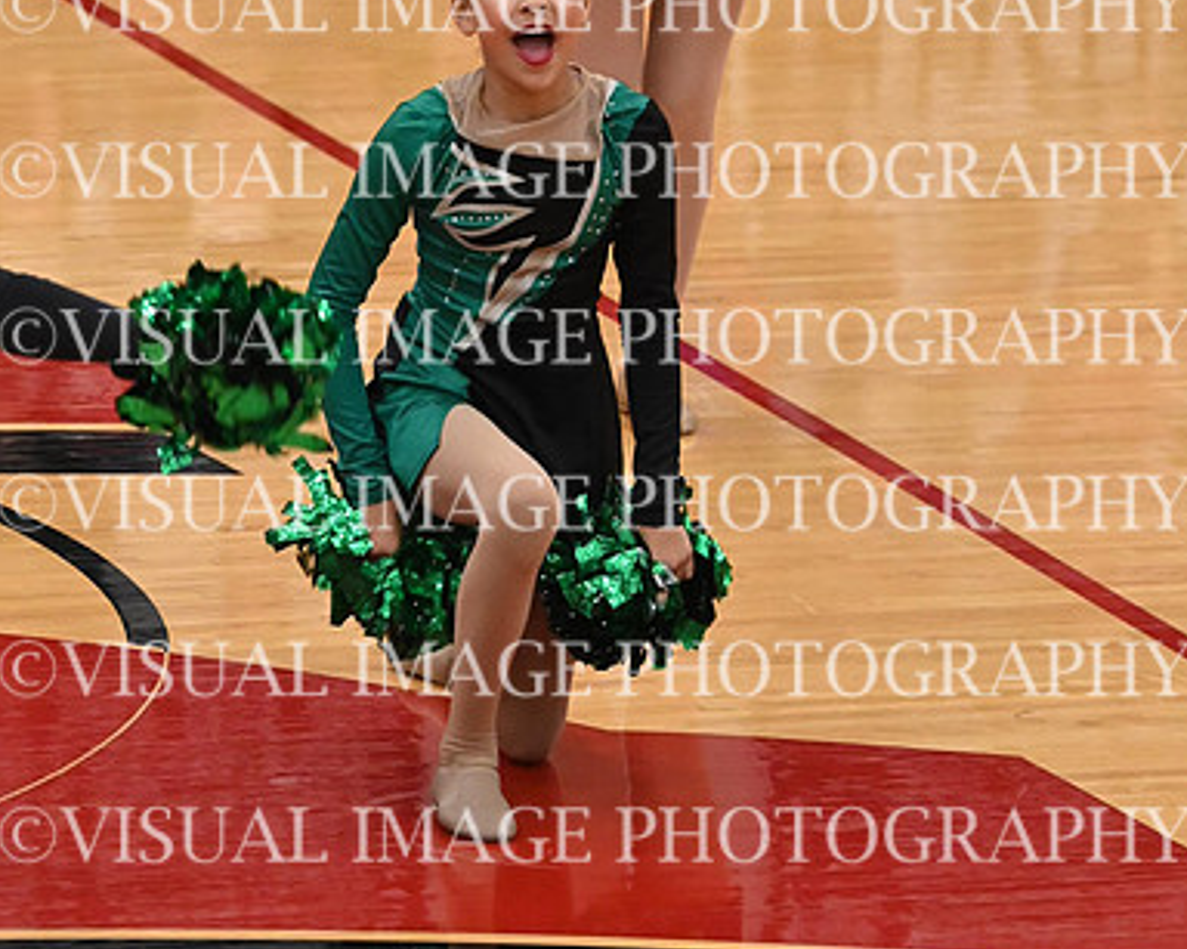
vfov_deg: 3.8
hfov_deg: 4.8
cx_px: 595
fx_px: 14189
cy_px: 253
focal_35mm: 404
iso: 8000
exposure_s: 1/400
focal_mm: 190
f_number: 4
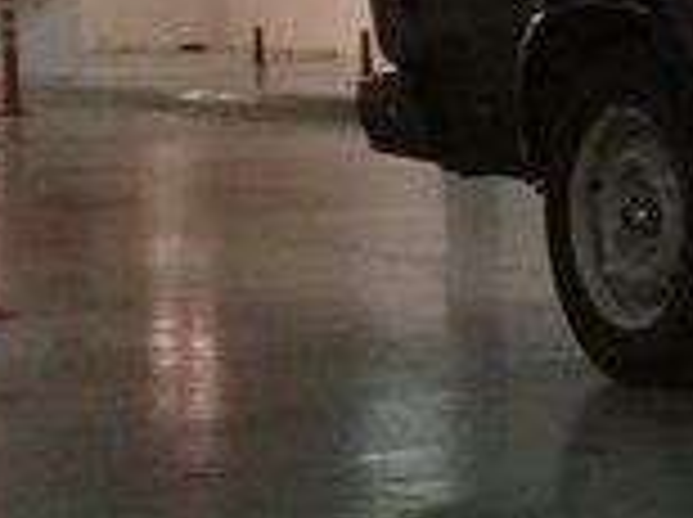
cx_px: 1350
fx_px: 2658
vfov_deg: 11.1
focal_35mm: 133
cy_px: 124
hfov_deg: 13.0
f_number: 2.2
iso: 200
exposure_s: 1/33
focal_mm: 3.3
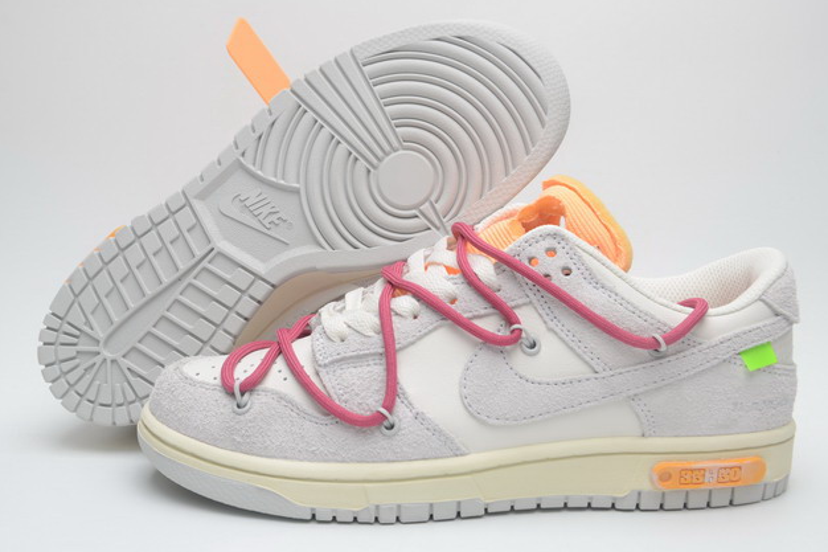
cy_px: 273
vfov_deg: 29.2
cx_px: 412
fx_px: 1058
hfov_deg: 42.8
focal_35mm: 46
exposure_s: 1/125
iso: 100
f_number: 8
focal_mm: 30
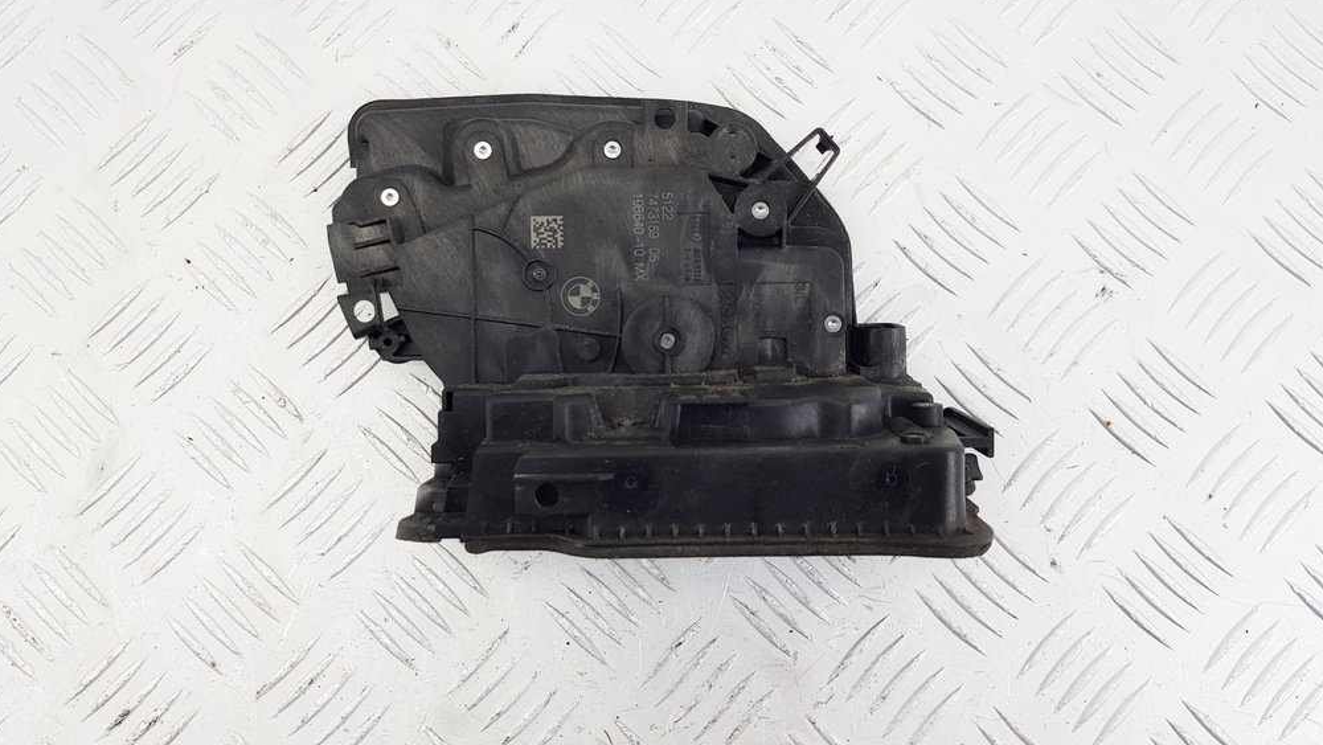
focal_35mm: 29
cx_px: 648
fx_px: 1018
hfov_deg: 66.0
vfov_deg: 40.1
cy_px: 322
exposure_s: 1/100
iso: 50
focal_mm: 4.2
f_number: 1.7
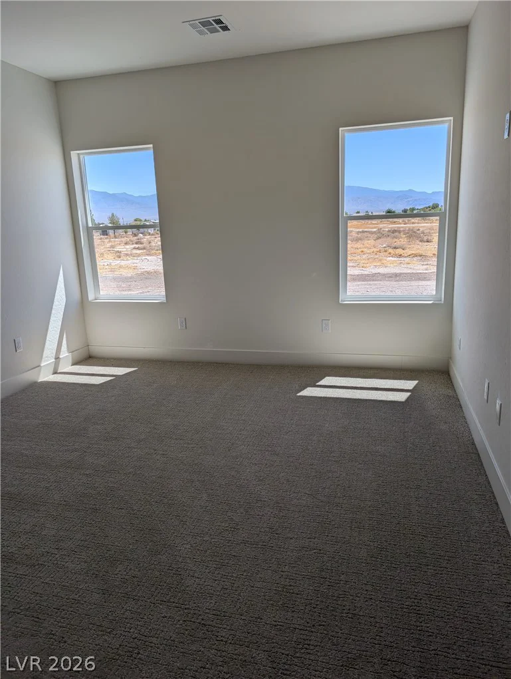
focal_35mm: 24
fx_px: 471
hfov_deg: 56.9
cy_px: 340
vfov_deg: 71.5
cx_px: 256
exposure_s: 1/712
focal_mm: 6.9
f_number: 1.68
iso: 23
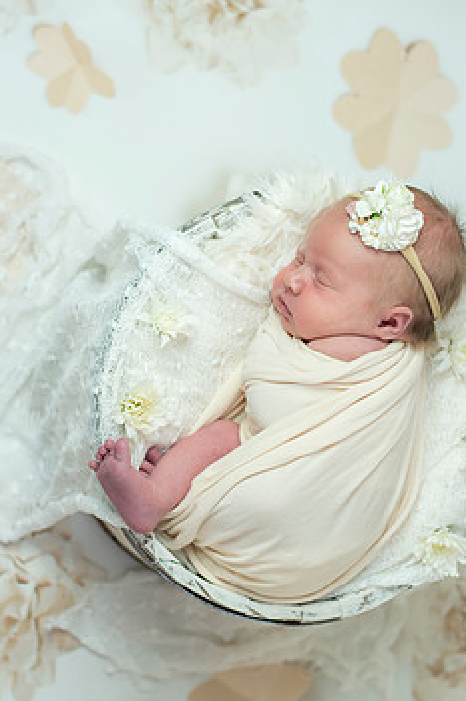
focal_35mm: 64
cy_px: 398
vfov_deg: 31.4
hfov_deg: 21.2
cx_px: 249
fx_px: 1245
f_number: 2.8
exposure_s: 1/250
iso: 400
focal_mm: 50
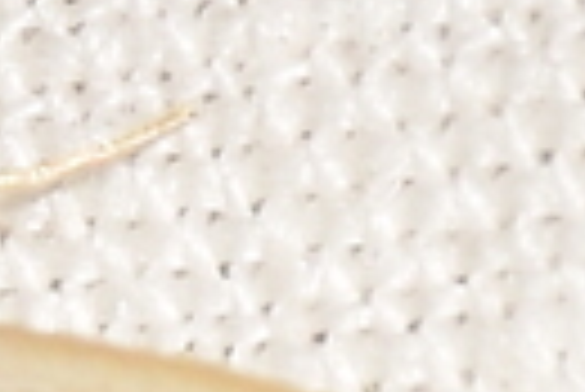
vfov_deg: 0.9
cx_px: -634
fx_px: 25134
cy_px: 649
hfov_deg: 1.3
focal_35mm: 1545
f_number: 13
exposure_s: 1/160
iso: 100
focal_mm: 140
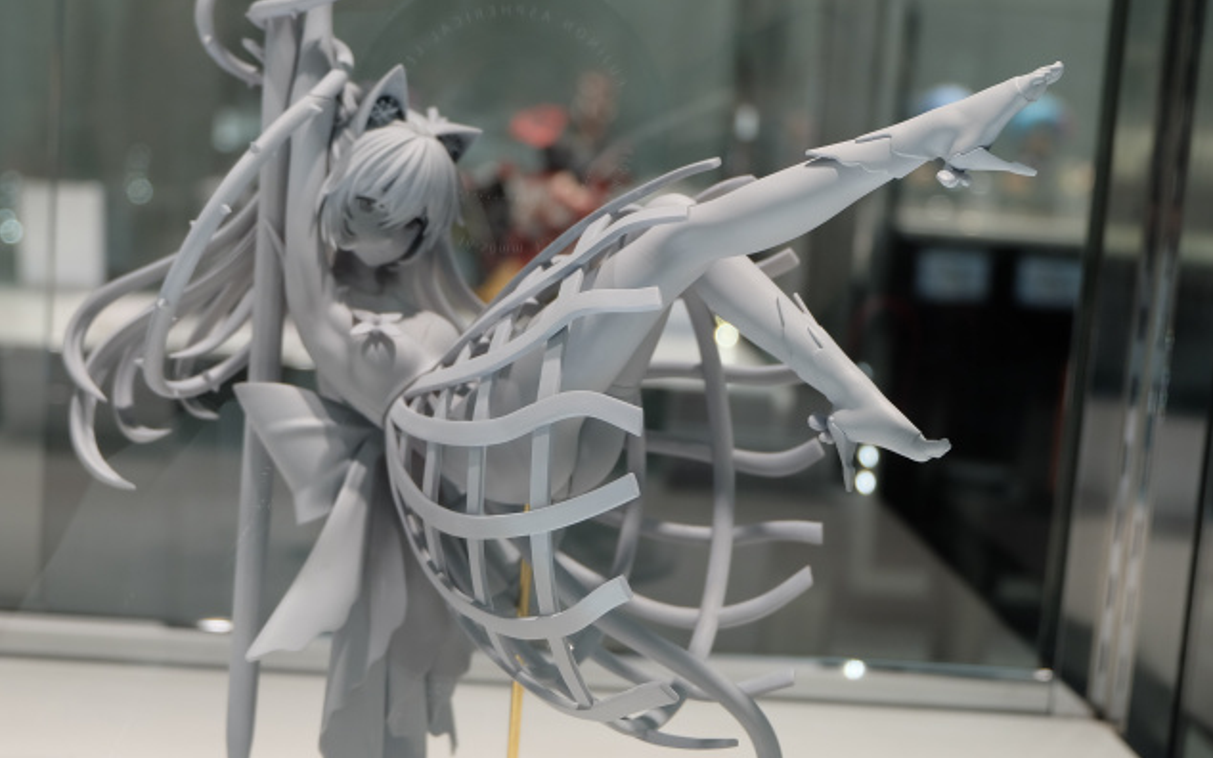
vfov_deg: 24.0
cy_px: 380
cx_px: 566
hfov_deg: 37.5
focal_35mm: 54
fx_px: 1785
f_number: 4.5
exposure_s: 1/150
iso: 400
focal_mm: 28.2
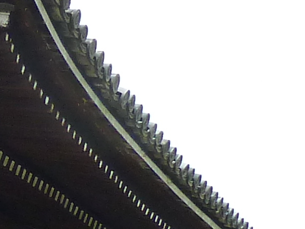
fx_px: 1683
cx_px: -472
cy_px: 331
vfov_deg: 7.6
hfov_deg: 9.1
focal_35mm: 191
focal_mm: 4.7
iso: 125
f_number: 4
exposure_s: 1/160
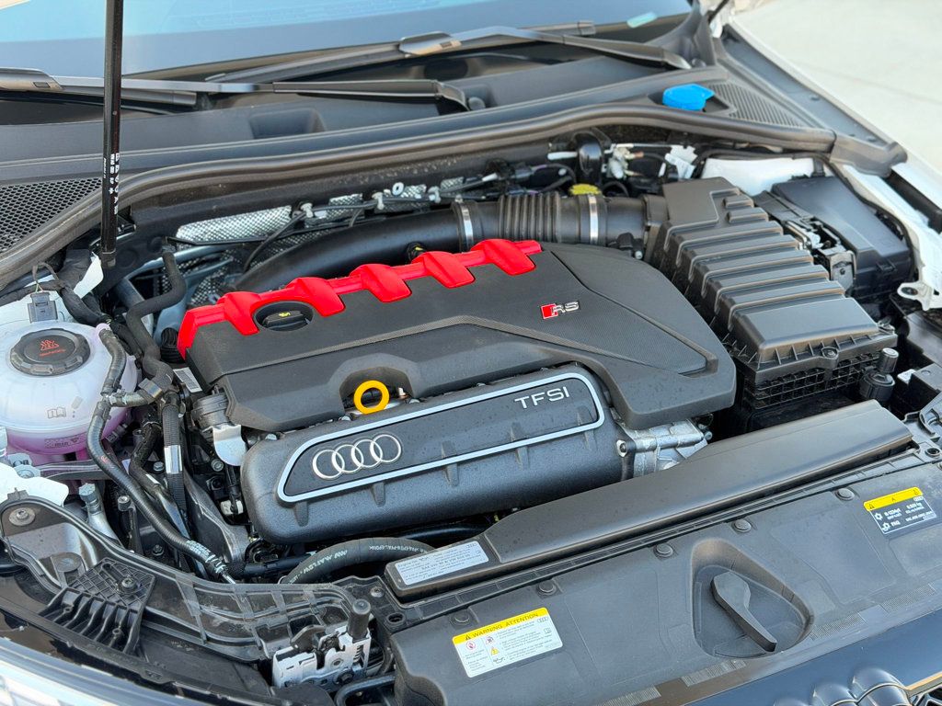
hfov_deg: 39.7
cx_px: 471
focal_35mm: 48
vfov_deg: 30.3
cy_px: 353
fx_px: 1306
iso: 100
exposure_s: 1/195
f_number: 1.78
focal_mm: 6.76
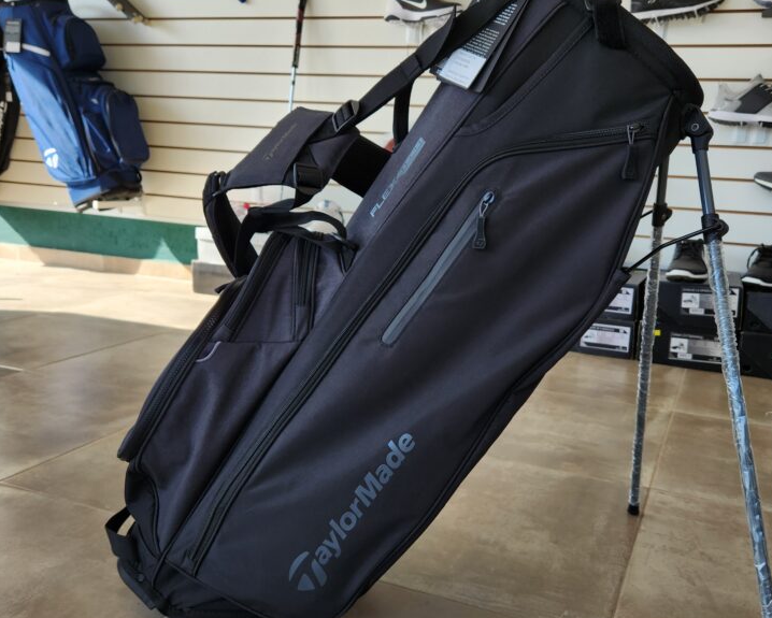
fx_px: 571
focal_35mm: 25
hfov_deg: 67.9
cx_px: 427
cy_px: 314
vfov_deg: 56.8
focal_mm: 5.4
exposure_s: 1/180
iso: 32
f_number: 1.8
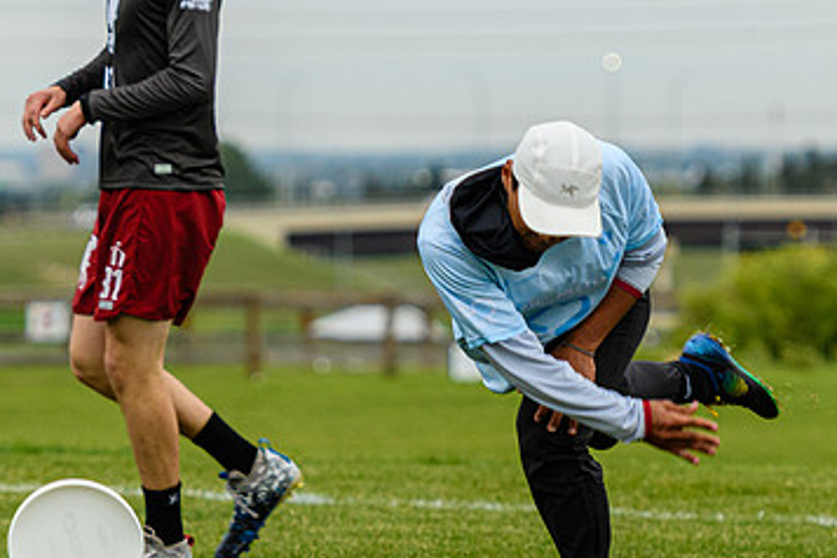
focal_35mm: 446
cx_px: 506
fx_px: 10369
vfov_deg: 3.1
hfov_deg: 4.6
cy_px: 251
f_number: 3.2
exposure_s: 1/1000
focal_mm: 135
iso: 400
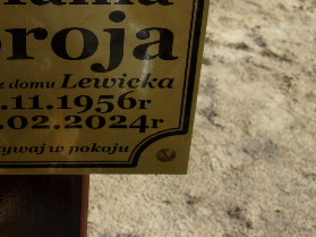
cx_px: 65
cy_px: 20
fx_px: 566
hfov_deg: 30.5
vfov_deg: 23.0
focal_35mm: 62
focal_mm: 4.9
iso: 80
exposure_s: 1/90
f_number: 10.4
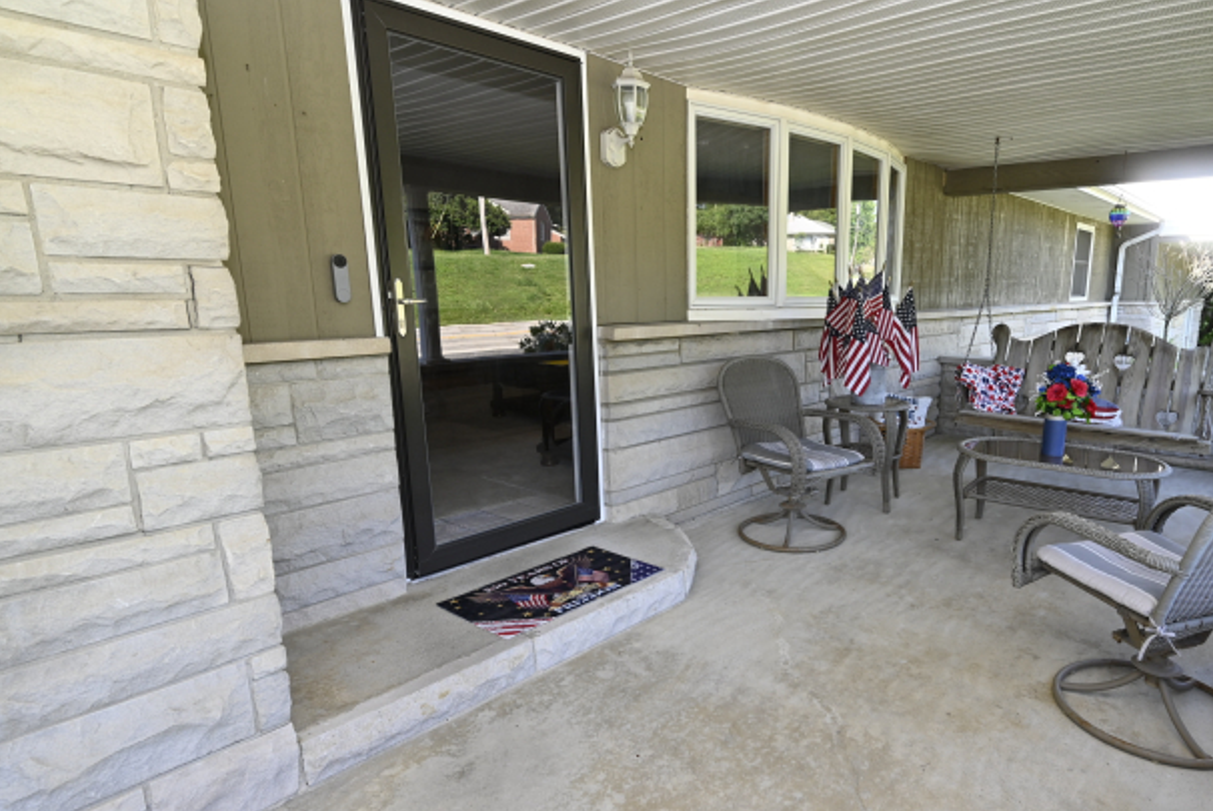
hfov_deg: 78.4
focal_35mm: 22
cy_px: 435
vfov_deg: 58.1
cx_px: 742
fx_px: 729
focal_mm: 17.5
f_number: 5.6
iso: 200
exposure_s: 1/125
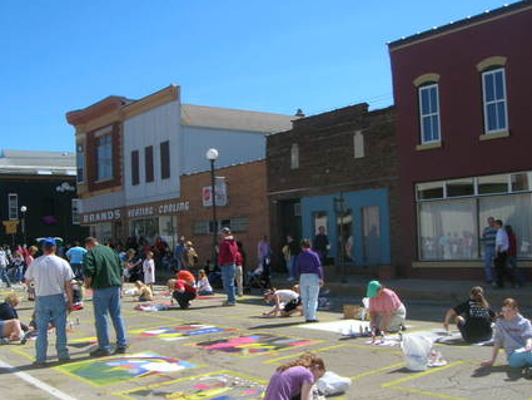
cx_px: 263
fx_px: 615
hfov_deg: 46.8
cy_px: 230
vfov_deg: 35.9
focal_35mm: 40
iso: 50
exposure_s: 1/380
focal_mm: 5.7
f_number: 4.9
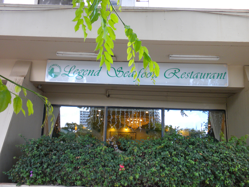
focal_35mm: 37
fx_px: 266
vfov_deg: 38.7
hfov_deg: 50.1
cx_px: 124
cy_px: 94
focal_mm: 6.6
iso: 137
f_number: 3.5
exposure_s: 1/66.1
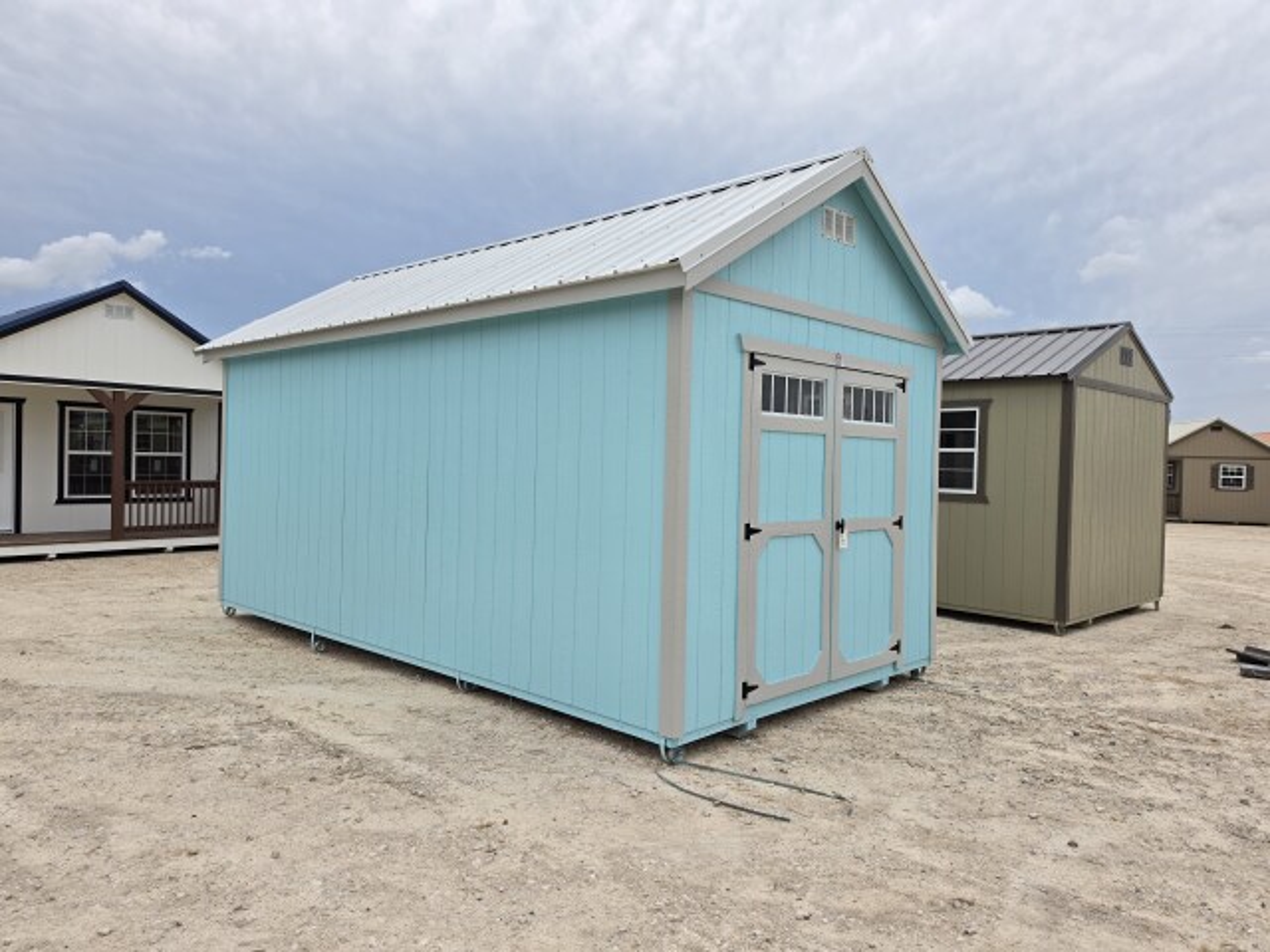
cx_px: 635
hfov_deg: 73.9
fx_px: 844
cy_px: 476
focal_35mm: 23
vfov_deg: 58.9
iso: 50
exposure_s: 1/7939
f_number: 1.4
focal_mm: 6.5
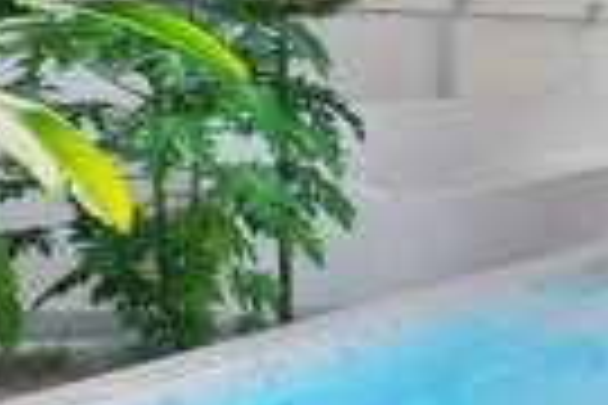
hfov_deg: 14.6
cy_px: 94
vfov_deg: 12.8
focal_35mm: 107
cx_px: 1320
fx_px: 1807
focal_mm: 16
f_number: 10
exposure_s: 1/400
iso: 200
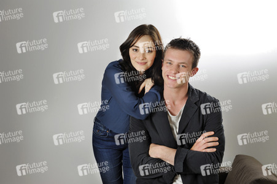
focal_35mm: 48
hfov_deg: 41.1
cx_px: 138
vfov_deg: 28.0
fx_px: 369
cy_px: 92
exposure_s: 1/100
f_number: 5
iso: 640
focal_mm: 48
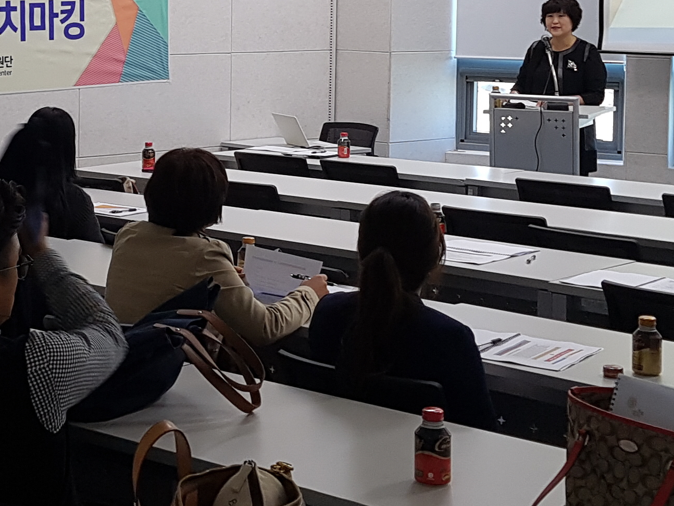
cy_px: 64
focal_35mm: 81
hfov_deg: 23.8
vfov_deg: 18.0
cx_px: 140
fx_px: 1577
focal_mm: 4.2
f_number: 1.7
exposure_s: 1/60
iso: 80
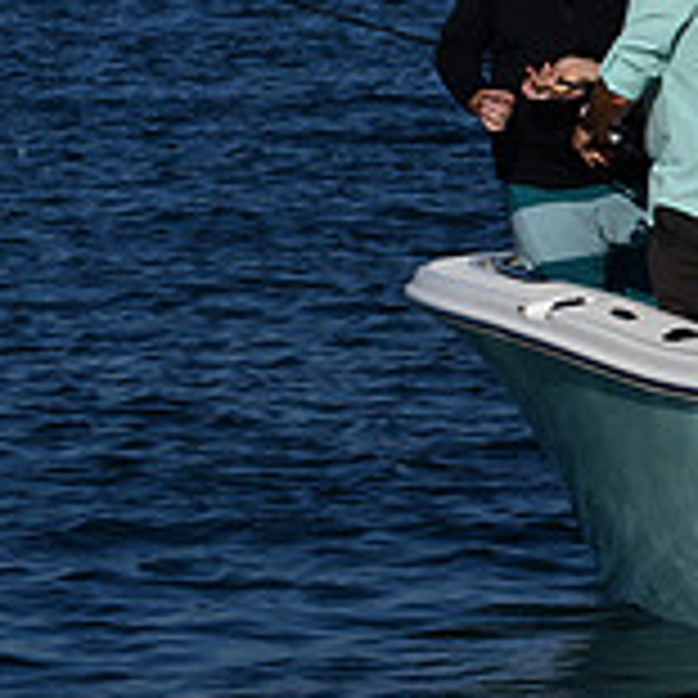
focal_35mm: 334
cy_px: 7
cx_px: 1283
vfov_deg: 5.2
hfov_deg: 5.2
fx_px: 7620
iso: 100
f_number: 9
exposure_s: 1/640
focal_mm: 70
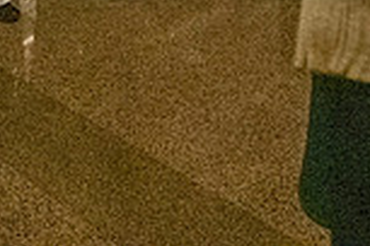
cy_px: -216
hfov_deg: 37.2
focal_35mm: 53
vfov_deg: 18.7
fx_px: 545
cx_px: 133
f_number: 4.5
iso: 16000
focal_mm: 14
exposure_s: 1/250
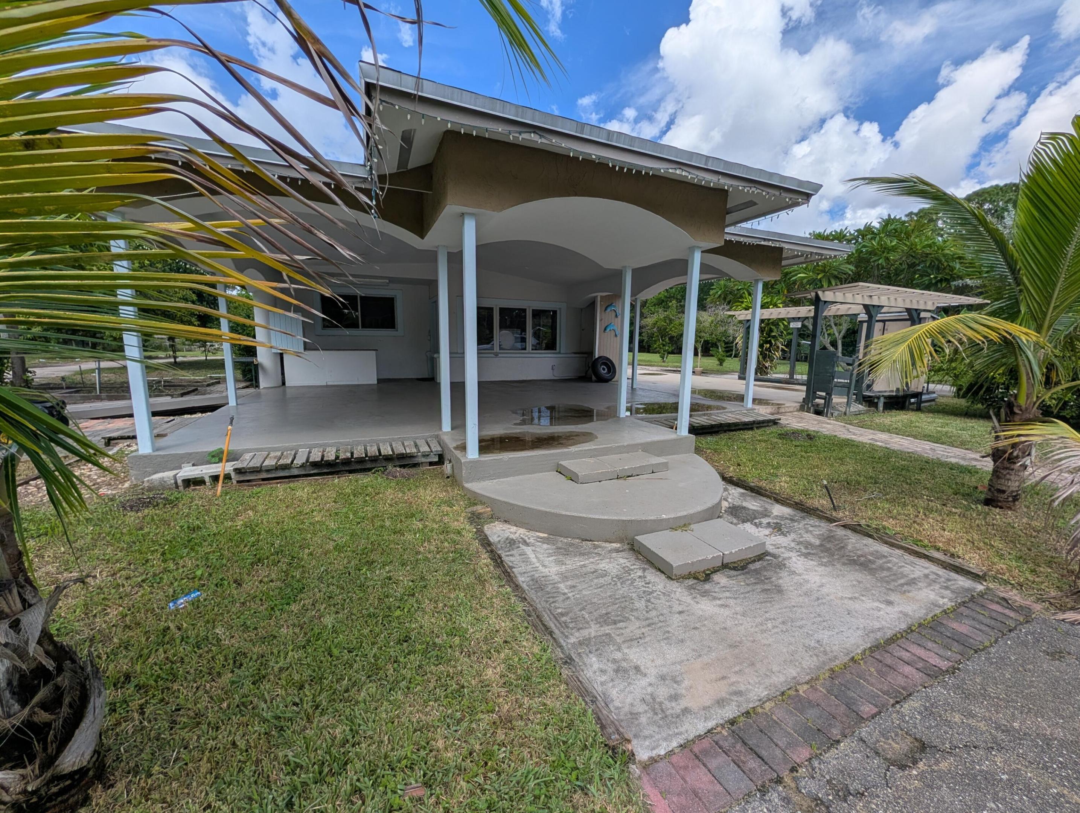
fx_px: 375
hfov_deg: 110.5
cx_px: 540
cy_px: 406
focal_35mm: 12
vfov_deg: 94.6
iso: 48
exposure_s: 1/3436
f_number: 1.7
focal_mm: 2.02
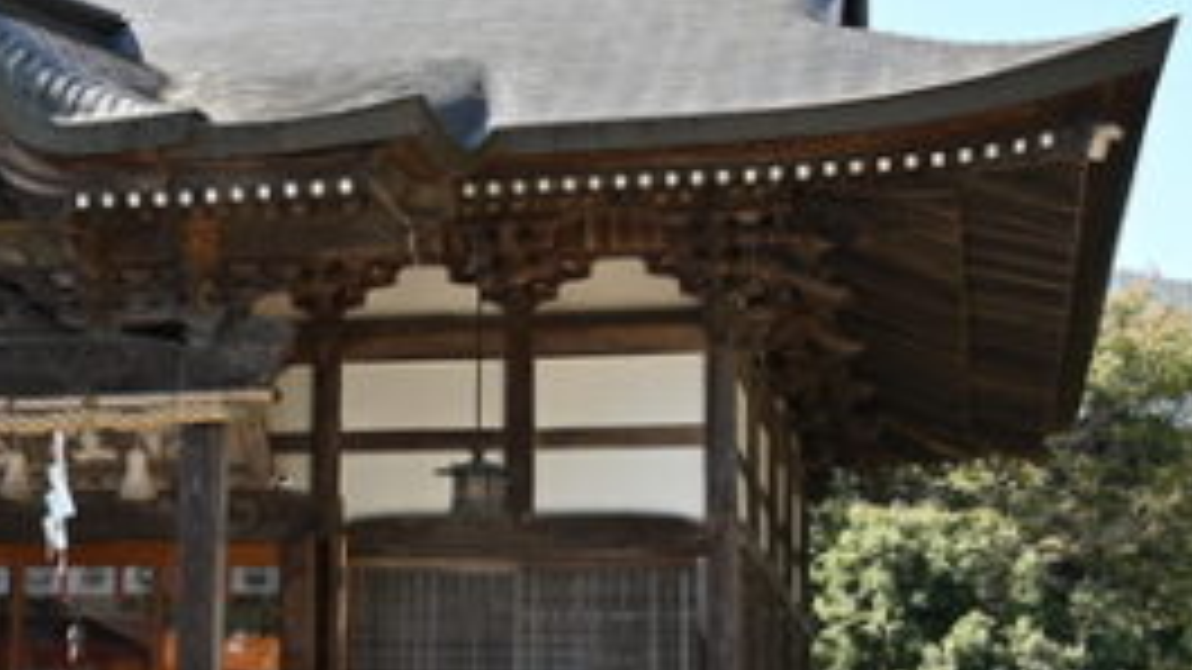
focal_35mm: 78
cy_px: 454
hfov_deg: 26.4
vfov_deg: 15.4
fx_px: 2465
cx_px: 139
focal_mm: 33
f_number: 5.6
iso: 200
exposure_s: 1/250
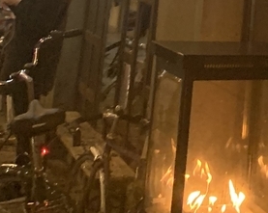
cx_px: 365
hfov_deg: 16.4
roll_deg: -3.2
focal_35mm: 110
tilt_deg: +14.0
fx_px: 872
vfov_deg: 11.9
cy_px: -260
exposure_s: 1/33
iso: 400
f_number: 1.8
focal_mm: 4.25
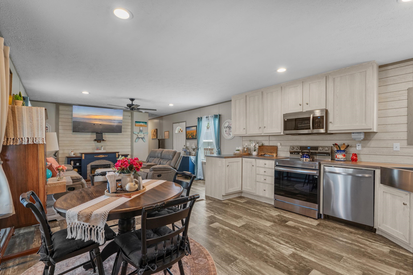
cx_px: 206
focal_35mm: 16
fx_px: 184
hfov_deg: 96.7
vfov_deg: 73.8
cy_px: 138
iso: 1250
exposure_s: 1/15
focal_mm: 16
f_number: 8
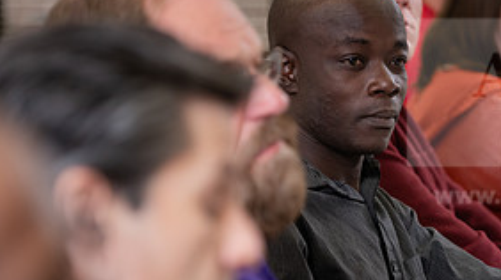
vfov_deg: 5.5
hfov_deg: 9.8
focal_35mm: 220
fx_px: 2920
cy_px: 233
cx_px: 354
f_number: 2.8
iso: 640
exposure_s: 1/200
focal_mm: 102
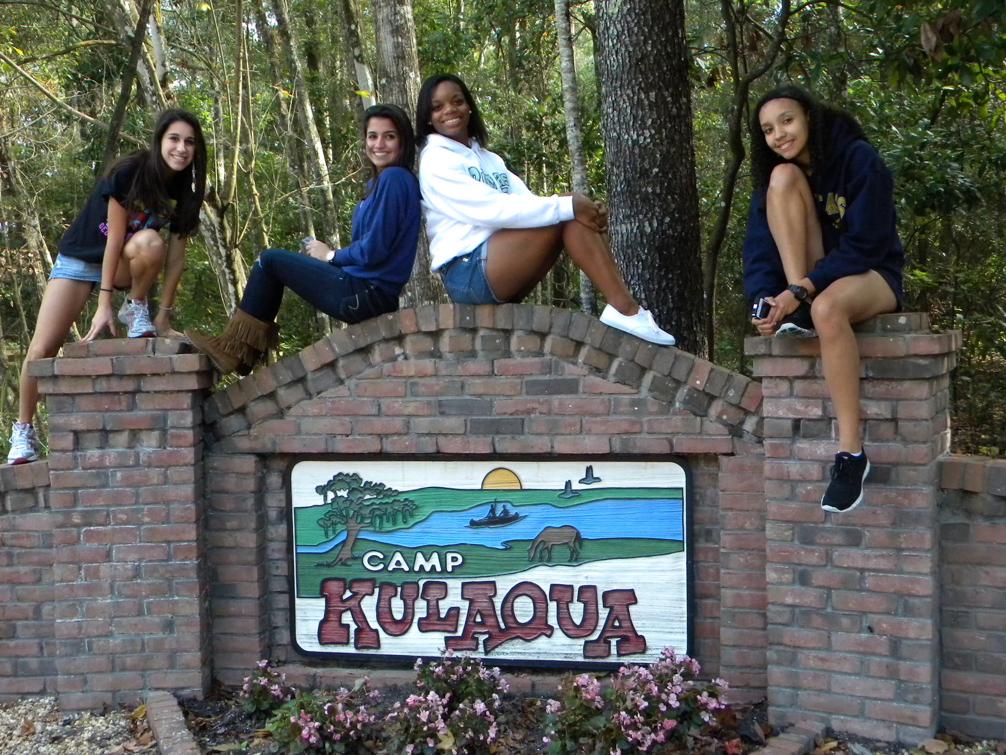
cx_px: 507
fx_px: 1134
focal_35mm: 39
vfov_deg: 36.8
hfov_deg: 47.9
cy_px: 402
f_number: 3.7
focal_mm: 6.4
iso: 400
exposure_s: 1/232
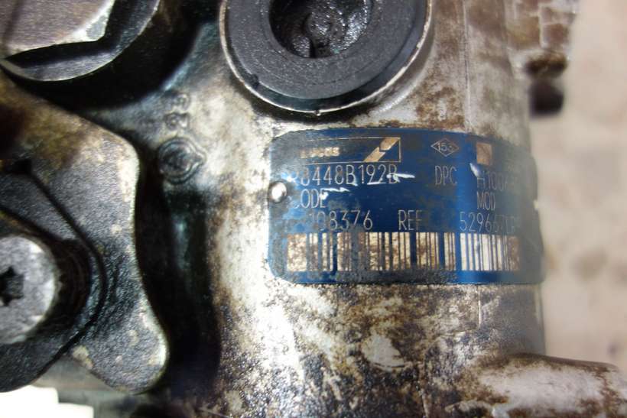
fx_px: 488
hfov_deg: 65.5
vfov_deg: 46.4
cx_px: 314
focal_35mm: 28
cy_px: 209
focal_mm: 10.4
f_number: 1.8
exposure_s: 1/13
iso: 800
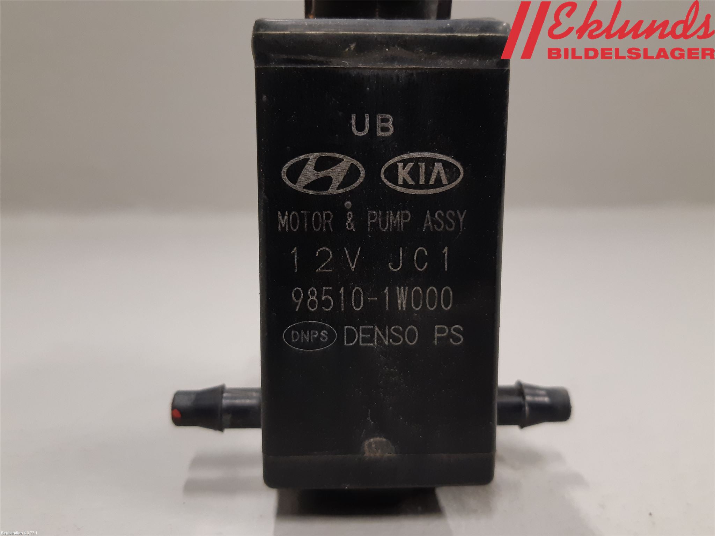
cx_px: 358
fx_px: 537
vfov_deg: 53.1
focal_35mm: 26
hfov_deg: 67.3
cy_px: 268
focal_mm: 3.93
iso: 160
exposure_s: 1/50
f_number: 1.7
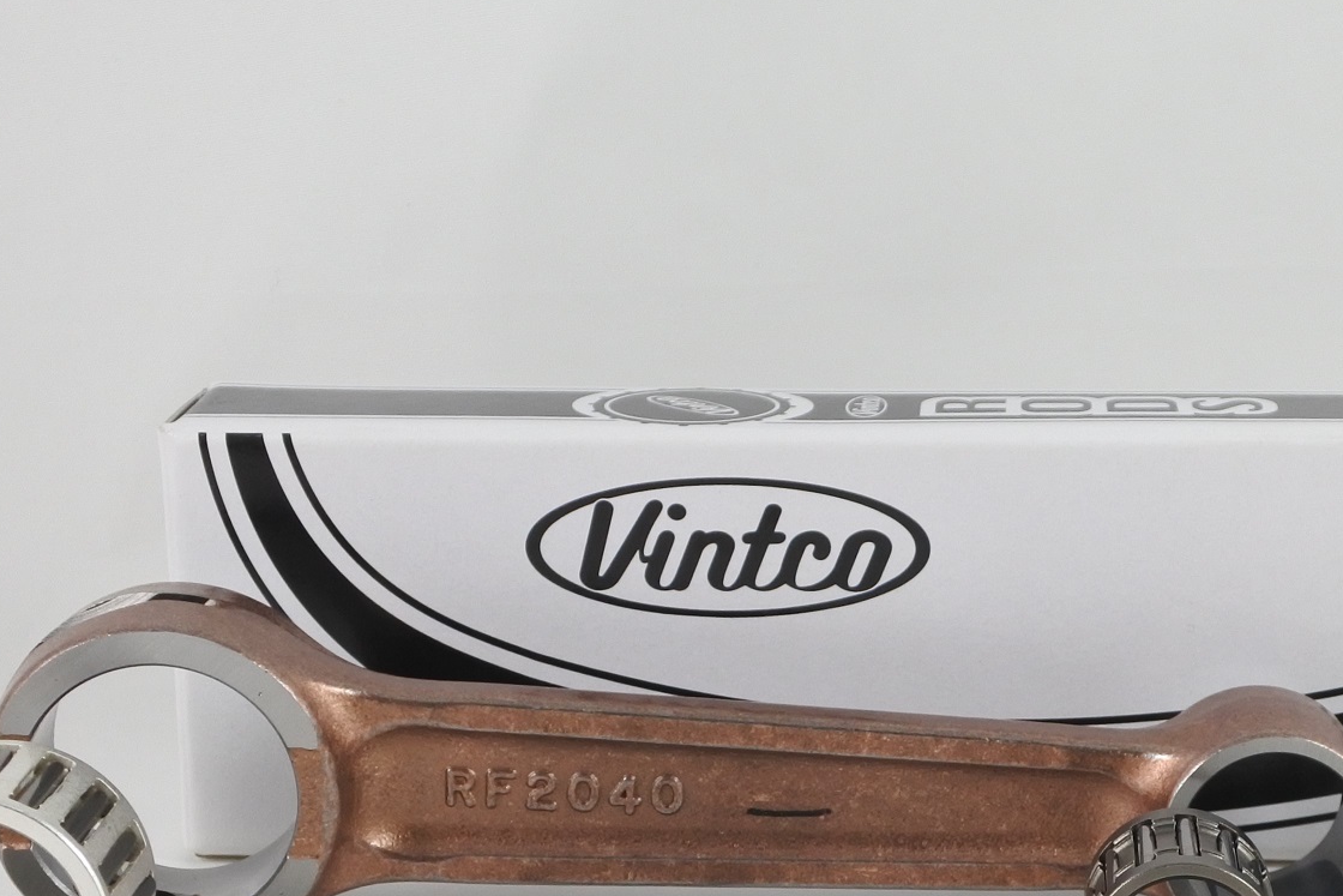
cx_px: 928
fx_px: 2462
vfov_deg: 20.3
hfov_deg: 30.2
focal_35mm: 66
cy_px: 762
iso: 400
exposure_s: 1/125
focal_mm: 14.3
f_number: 4
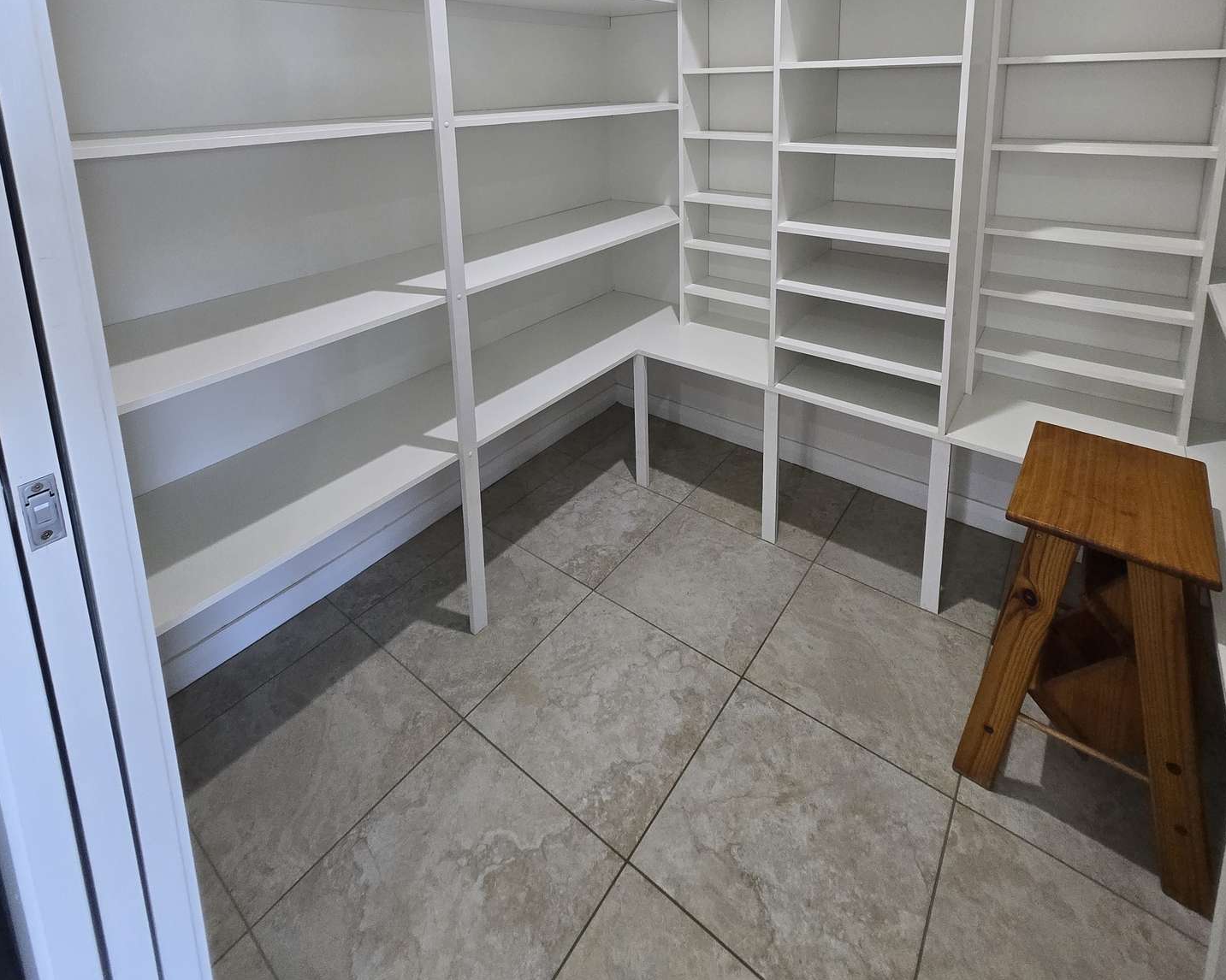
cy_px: 188
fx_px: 617
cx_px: 614
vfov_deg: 69.1
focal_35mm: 17
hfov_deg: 89.6
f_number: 2.2
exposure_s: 1/50
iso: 160
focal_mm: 1.7
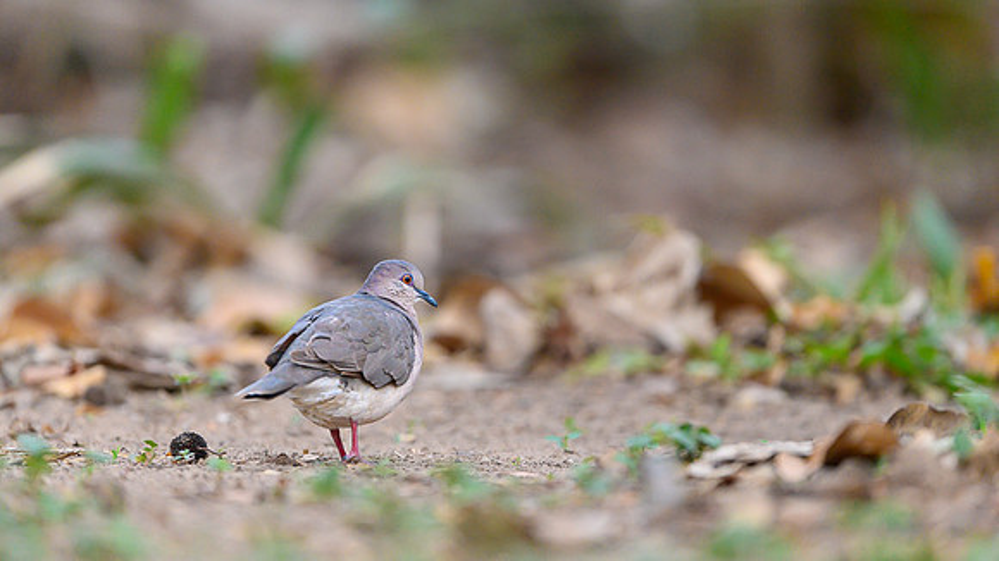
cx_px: 484
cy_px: 265
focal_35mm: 559
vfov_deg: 2.2
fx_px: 14815
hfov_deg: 3.9
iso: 2500
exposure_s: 1/500
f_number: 4
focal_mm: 500
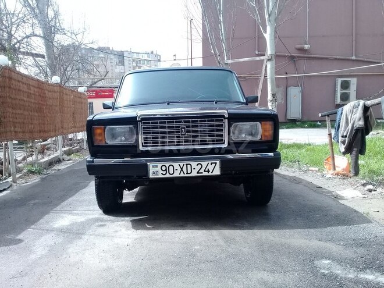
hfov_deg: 58.4
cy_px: 144
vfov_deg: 45.4
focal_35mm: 31
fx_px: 344
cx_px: 192
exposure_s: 1/352
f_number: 2.2
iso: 64
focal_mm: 3.3
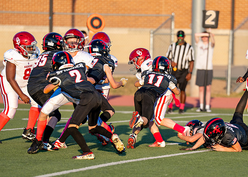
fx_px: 2496
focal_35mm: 354
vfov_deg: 4.1
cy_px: 89
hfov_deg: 5.7
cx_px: 170
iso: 100
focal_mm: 200
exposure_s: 1/1000
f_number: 2.8
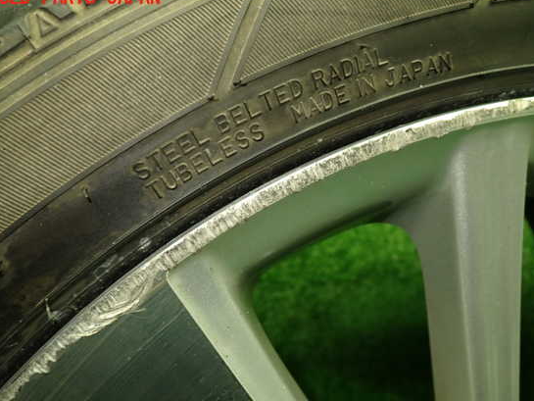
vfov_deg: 43.0
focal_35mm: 33
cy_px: 206
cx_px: 276
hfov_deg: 55.3
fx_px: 509
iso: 200
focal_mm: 5.4
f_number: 2.3
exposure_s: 1/40
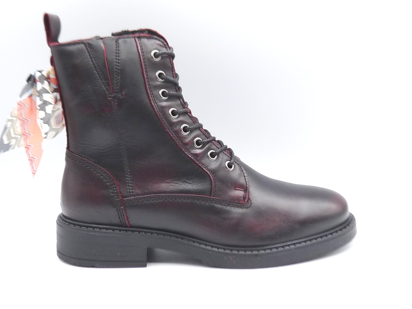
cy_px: 147
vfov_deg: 26.1
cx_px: 199
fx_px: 666
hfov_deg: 34.4
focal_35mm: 56
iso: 100
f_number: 3.6
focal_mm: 4.9
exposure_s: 1/125
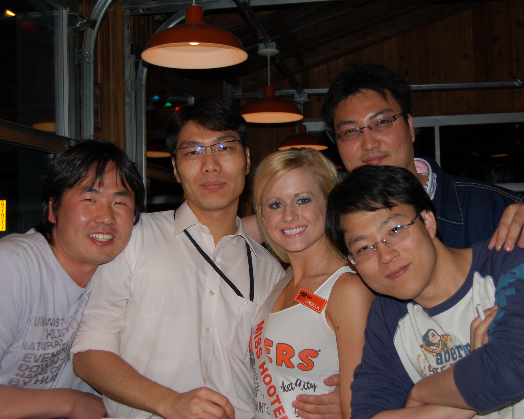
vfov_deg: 29.7
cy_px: 210
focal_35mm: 51
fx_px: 791
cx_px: 264
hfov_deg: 36.7
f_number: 4.2
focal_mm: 30
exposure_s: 1/60
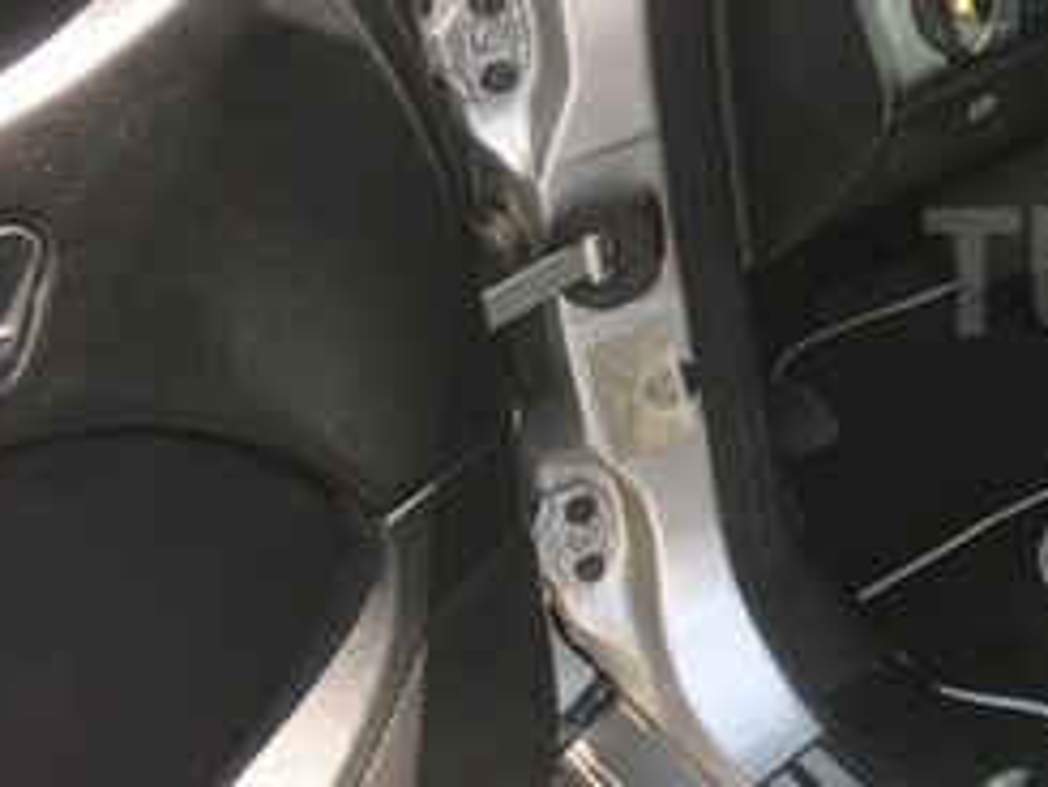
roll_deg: +0.3
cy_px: 272
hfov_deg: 22.4
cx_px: 1360
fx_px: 2363
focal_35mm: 78
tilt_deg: -32.9
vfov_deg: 18.9
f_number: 2.2
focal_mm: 4.15
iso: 50
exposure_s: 1/100
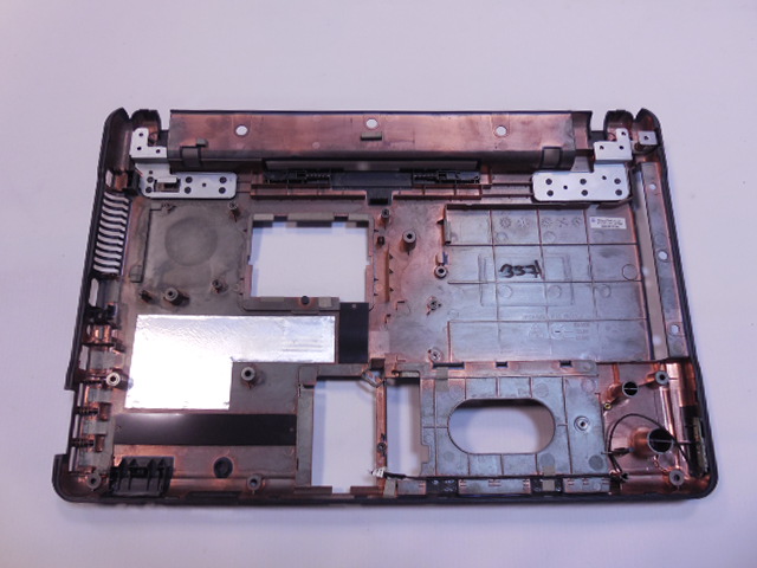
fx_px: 569
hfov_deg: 67.3
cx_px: 378
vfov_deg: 53.1
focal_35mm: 26
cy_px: 284
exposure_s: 1/30
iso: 220
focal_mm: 4.6
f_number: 3.5
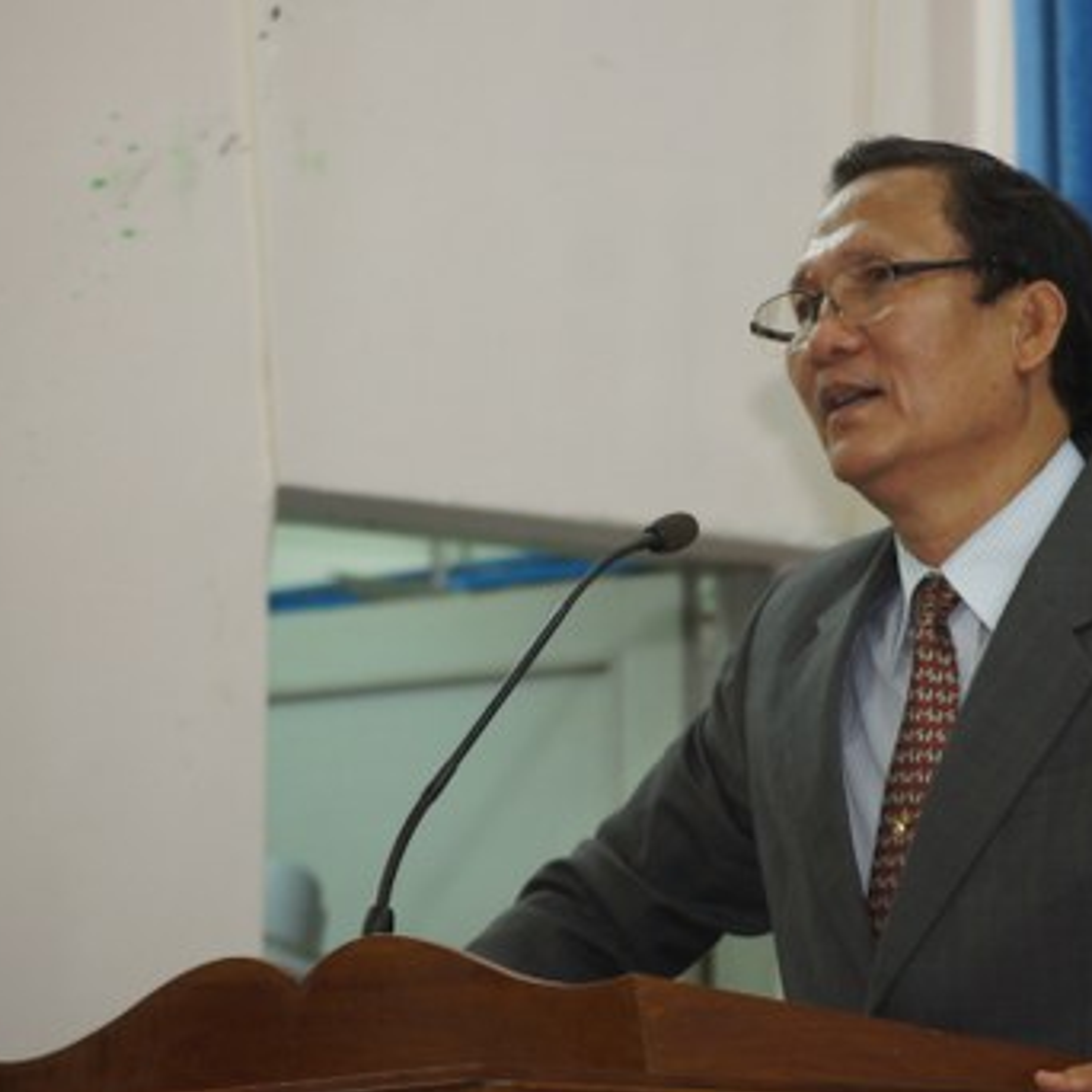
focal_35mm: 277
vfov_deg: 6.3
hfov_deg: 6.3
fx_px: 9875
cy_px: 581
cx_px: 776
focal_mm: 135
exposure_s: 1/30
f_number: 4.5
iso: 400
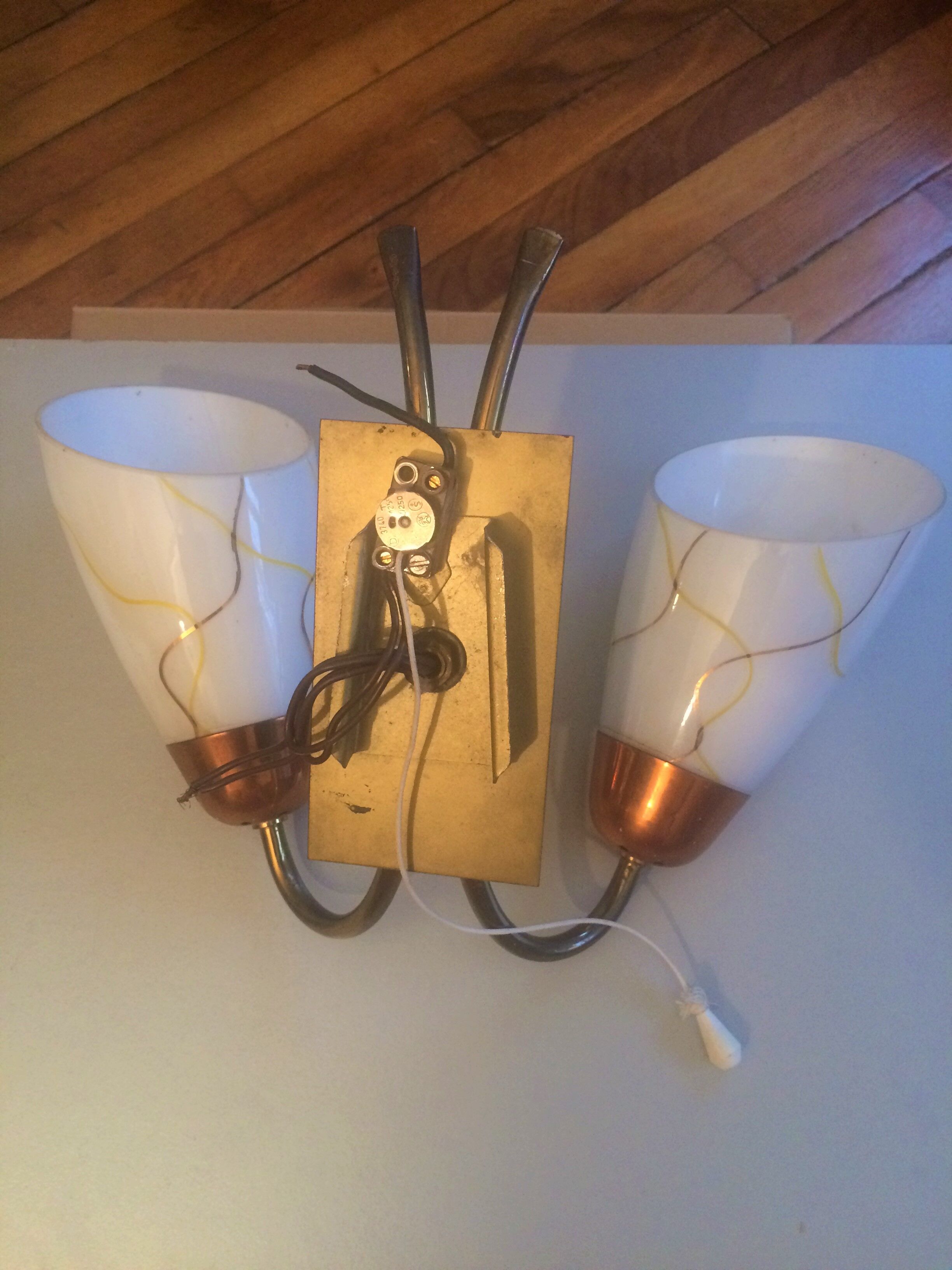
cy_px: 635
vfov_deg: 61.7
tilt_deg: -71.6
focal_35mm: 29
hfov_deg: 48.2
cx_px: 476
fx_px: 1063
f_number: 2.2
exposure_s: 1/33
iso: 320
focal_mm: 4.15
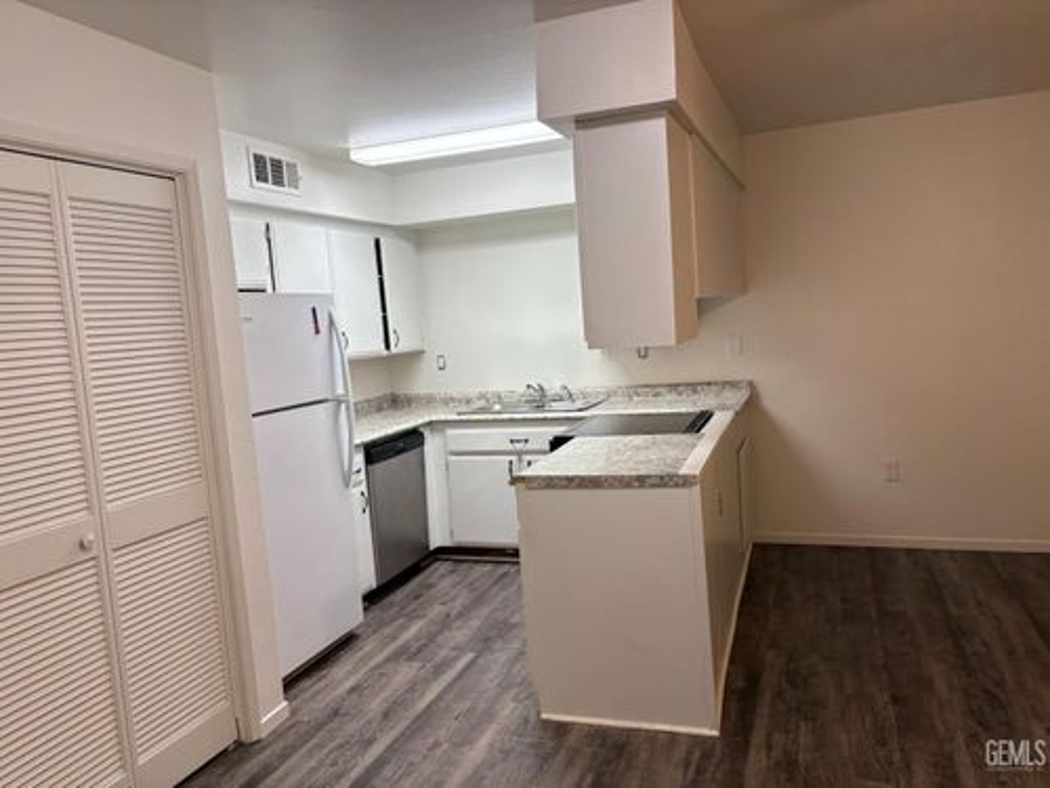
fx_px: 789
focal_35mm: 26
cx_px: 525
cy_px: 394
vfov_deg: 53.1
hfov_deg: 67.3
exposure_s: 1/120
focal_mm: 5.96
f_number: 1.6
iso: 125
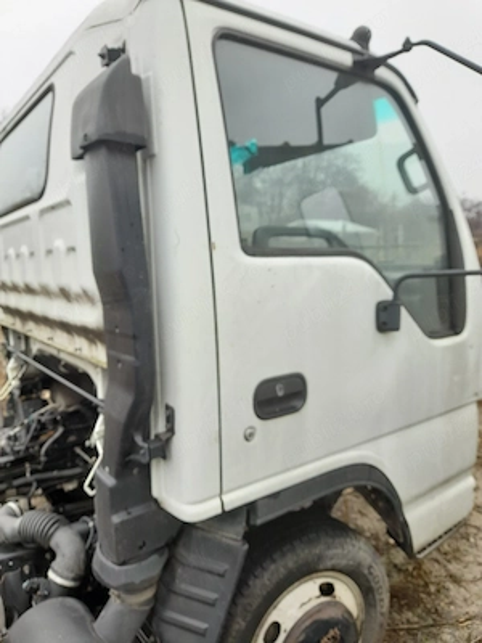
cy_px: 322
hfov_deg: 54.9
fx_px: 464
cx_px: 241
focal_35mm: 25
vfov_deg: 69.4
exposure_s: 1/120
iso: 25
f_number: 2
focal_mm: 4.6
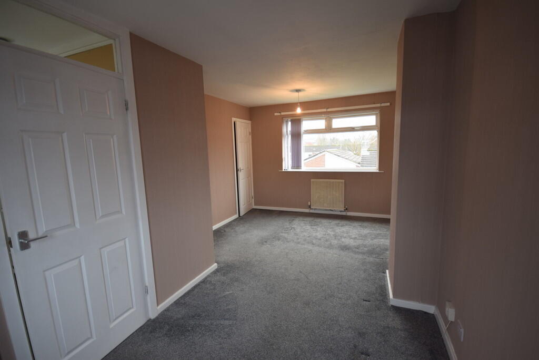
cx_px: 270
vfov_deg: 77.3
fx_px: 225
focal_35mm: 15
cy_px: 180
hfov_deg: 100.4
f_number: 4
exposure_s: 1/60
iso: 400
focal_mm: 10
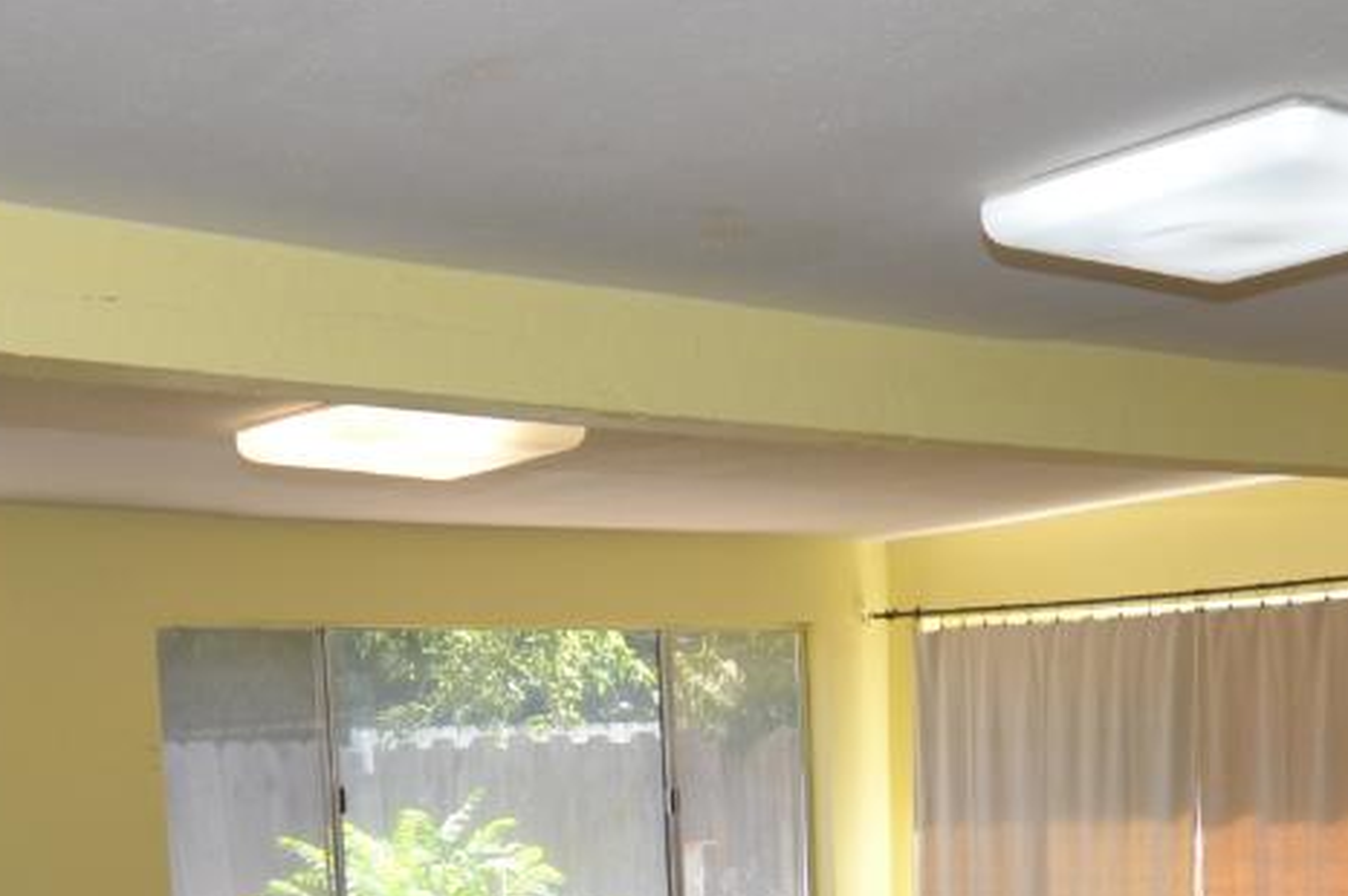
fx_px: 2170
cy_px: 1017
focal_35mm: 58
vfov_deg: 21.9
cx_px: 694
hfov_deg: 34.5
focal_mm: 12
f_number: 5.6
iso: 360
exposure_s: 1/125
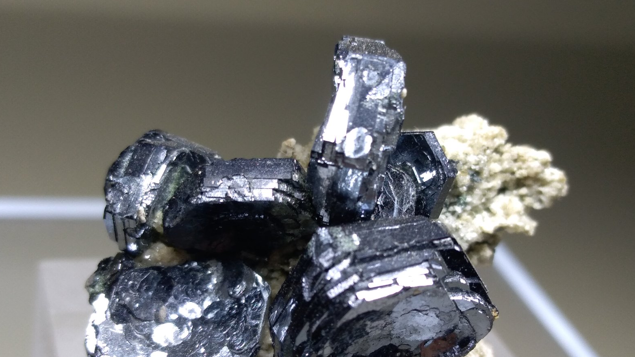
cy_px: 229
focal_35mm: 29
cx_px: 321
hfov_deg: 66.1
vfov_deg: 39.8
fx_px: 488
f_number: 2
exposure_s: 1/60
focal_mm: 3.54
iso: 102
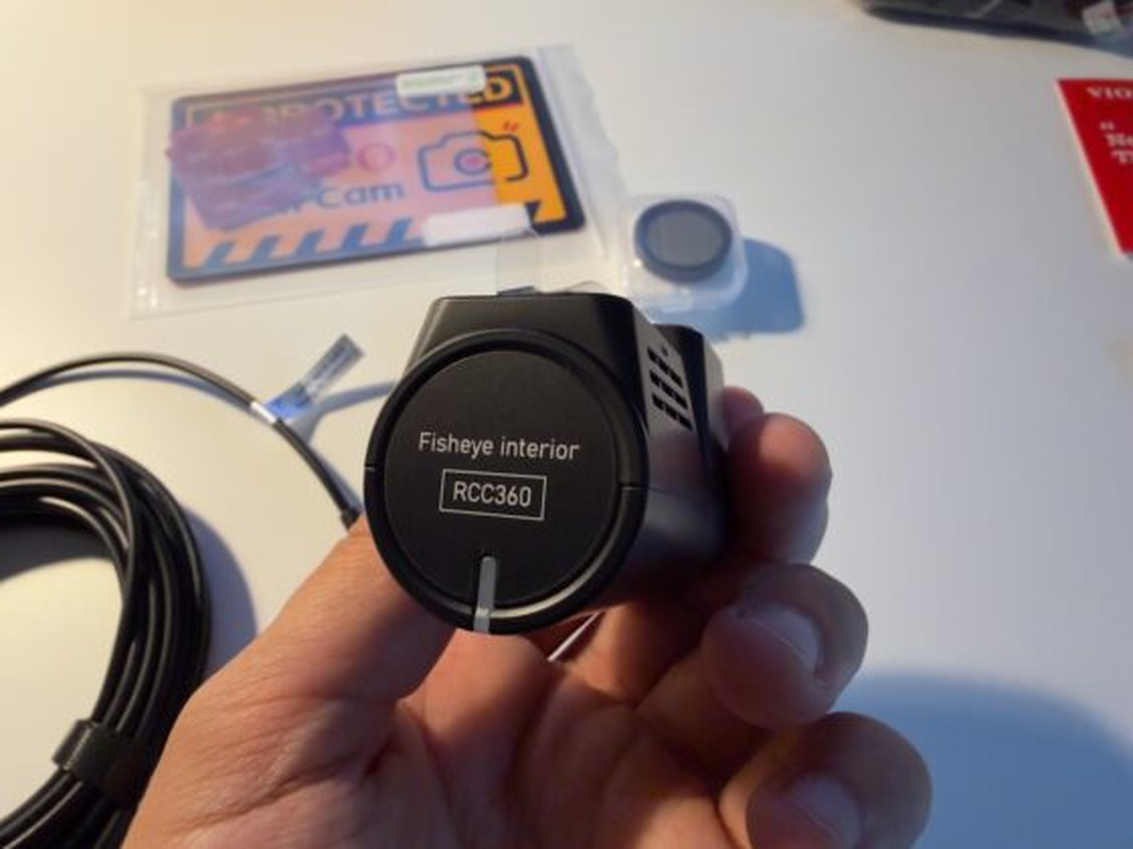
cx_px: 566
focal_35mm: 25
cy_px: 424
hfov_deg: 69.4
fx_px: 818
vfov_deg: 54.9
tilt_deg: -58.3
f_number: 2.2
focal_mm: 2.22
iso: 250
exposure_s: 1/100
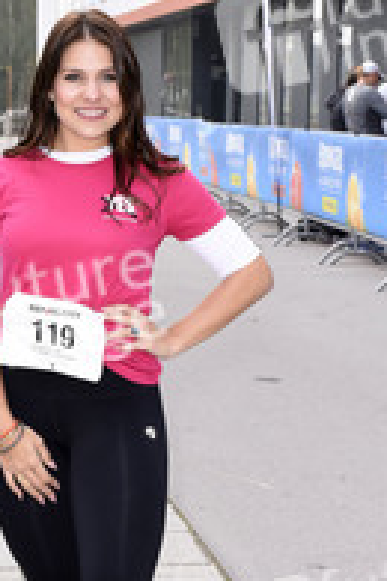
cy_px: 471
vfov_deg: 16.5
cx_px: 98
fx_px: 1983
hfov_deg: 11.1
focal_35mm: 123
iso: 500
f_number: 8
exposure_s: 1/160
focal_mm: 40
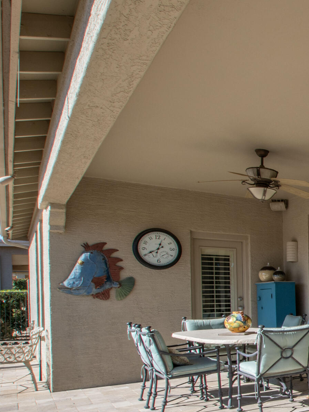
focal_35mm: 36
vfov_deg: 49.5
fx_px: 429
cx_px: 485
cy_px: 303
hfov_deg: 26.2
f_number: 11
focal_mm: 10
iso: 100
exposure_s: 1/125
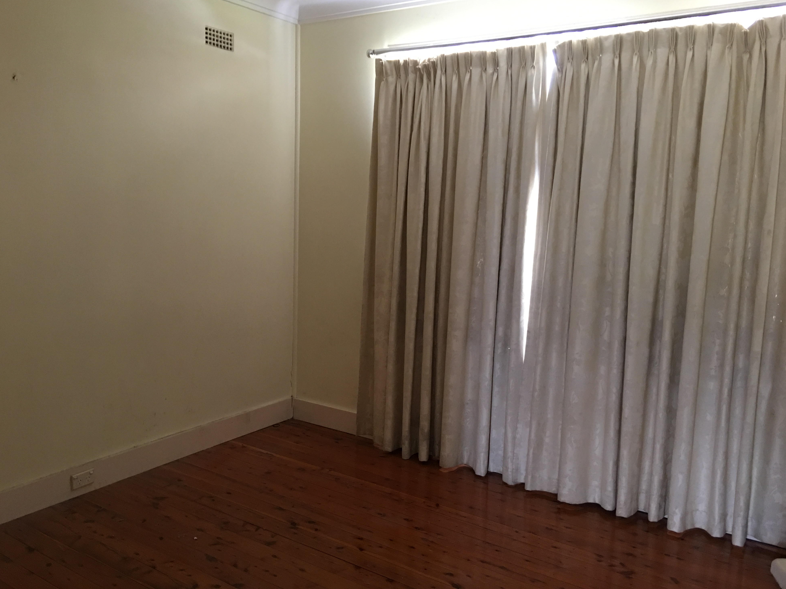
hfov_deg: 60.0
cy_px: 285
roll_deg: -2.0
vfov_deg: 46.8
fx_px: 681
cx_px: 395
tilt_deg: -6.5
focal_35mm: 30
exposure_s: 1/10
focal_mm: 4.15
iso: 100
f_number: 2.2
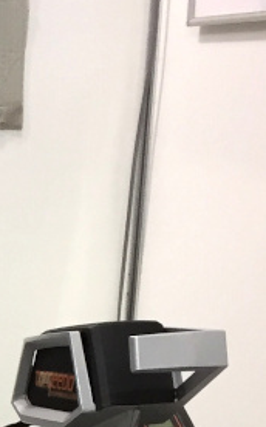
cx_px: -321
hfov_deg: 9.0
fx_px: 1558
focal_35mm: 134
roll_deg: +0.5
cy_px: 624
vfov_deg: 14.6
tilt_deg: -17.9
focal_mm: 4.15
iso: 80
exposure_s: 1/33
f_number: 2.2
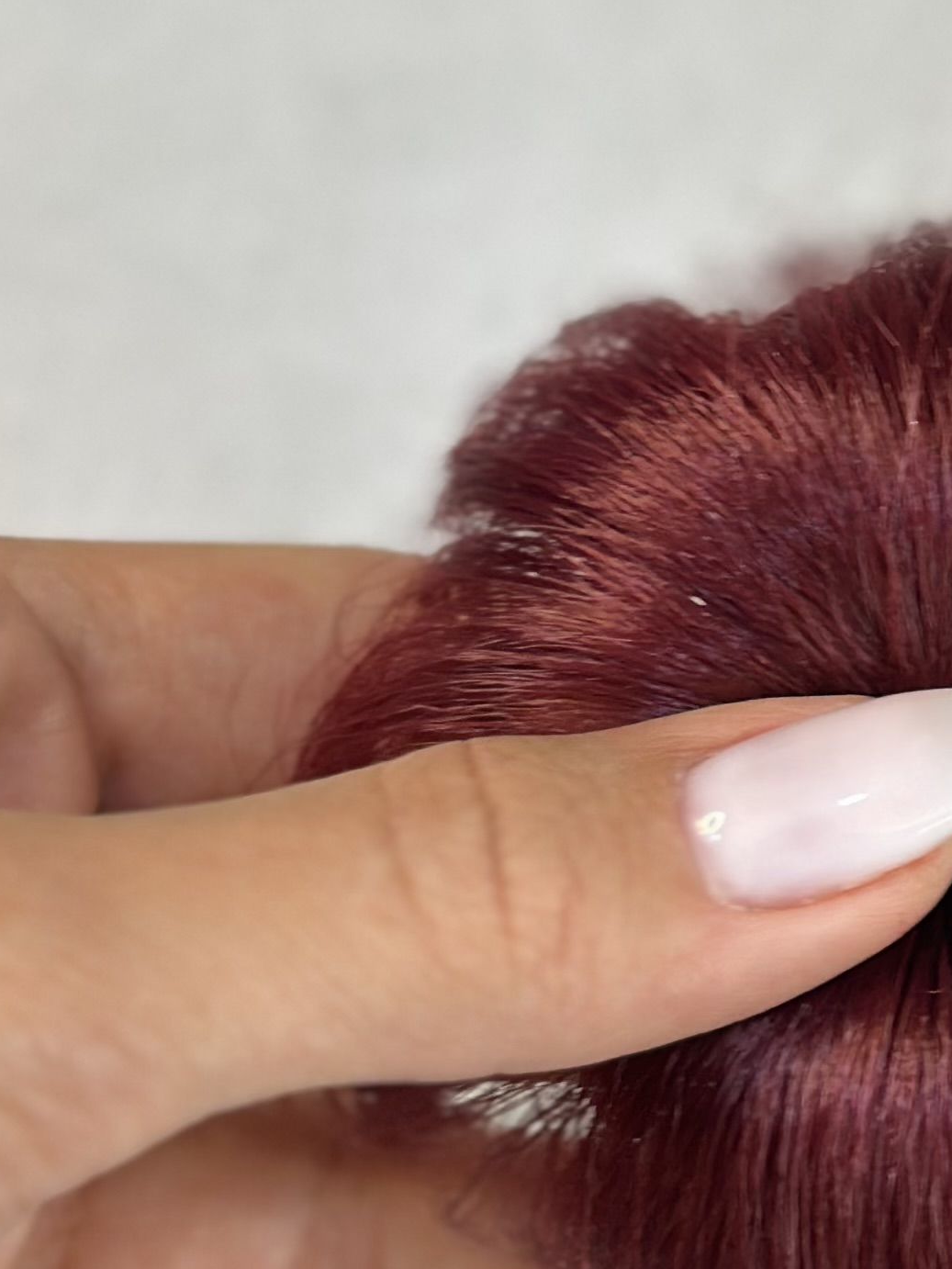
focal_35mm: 140
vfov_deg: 14.1
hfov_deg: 10.4
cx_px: 1099
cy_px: 425
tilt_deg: -70.8
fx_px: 5132
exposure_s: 1/50
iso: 200
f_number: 1.78
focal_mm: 6.86
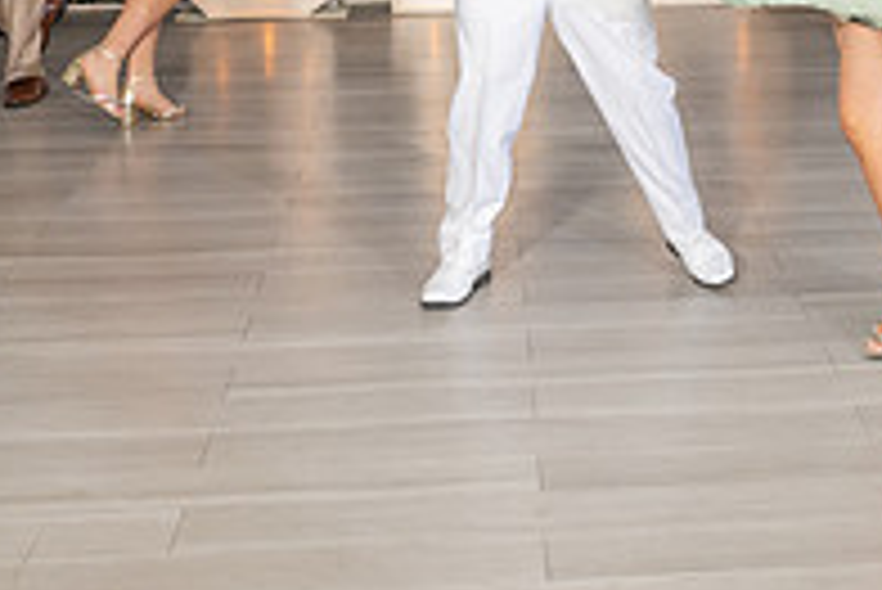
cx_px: 634
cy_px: -151
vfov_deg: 15.1
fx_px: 2133
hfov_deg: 23.2
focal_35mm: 87
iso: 500
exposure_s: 1/160
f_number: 3.5
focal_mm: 28
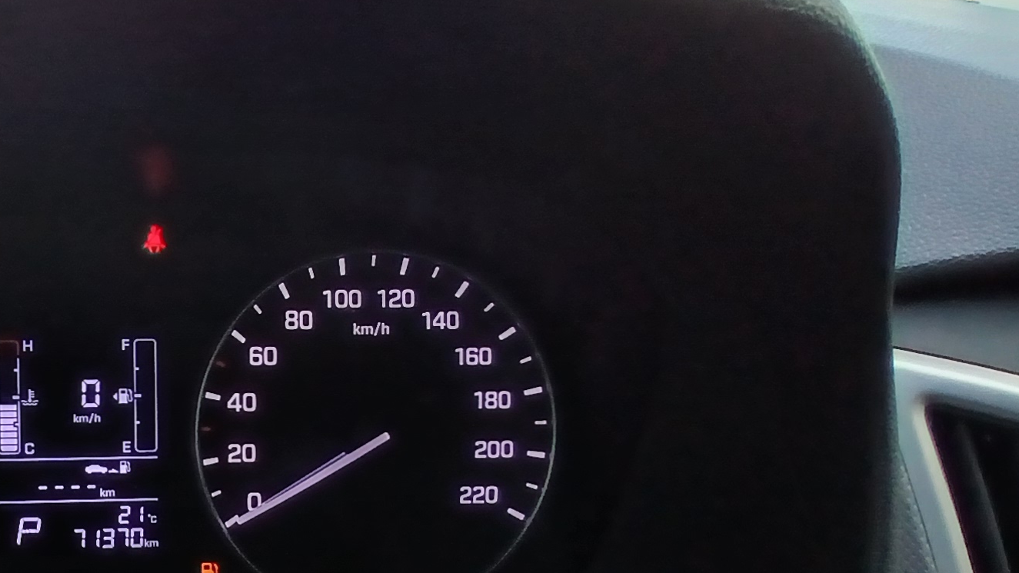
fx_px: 973
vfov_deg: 32.7
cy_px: 351
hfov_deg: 48.0
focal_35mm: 36
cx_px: 57
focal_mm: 1.4
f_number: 2.2
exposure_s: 1/50
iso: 64
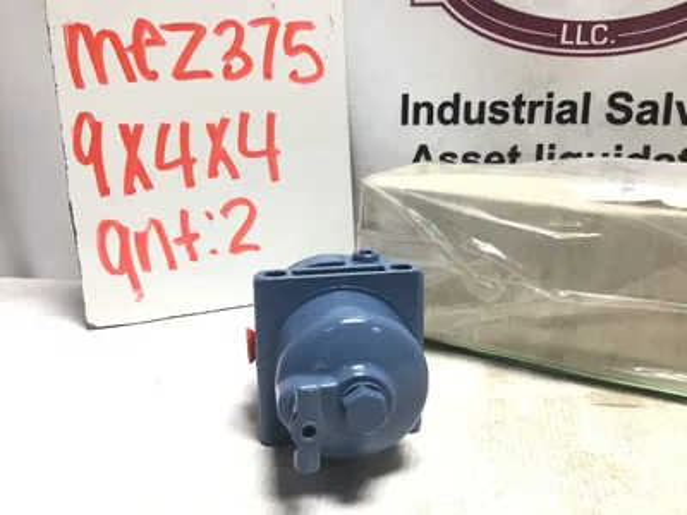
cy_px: 258
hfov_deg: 58.4
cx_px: 344
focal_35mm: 31
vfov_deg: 45.4
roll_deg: -0.6
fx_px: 615
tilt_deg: -16.2
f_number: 2.4
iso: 40
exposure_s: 1/120
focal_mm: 3.3
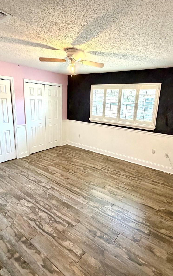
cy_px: 137
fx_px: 151
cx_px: 93
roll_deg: -2.6
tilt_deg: -14.0
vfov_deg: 85.1
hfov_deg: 59.6
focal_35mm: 20
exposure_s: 1/60
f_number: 2.2
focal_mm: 2.22
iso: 320
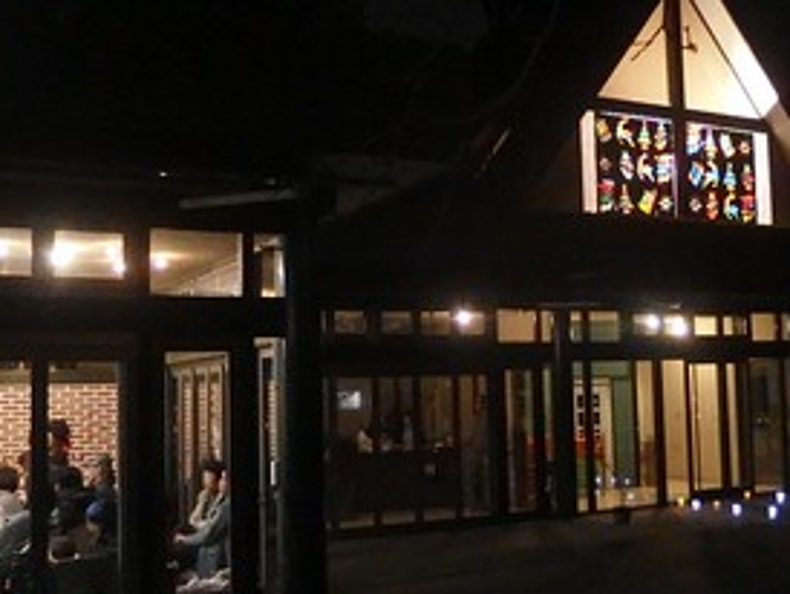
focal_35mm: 46
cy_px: 291
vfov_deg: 31.6
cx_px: 532
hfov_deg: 40.7
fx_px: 1051
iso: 2000
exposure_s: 1/60
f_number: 1.8
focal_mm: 4.7
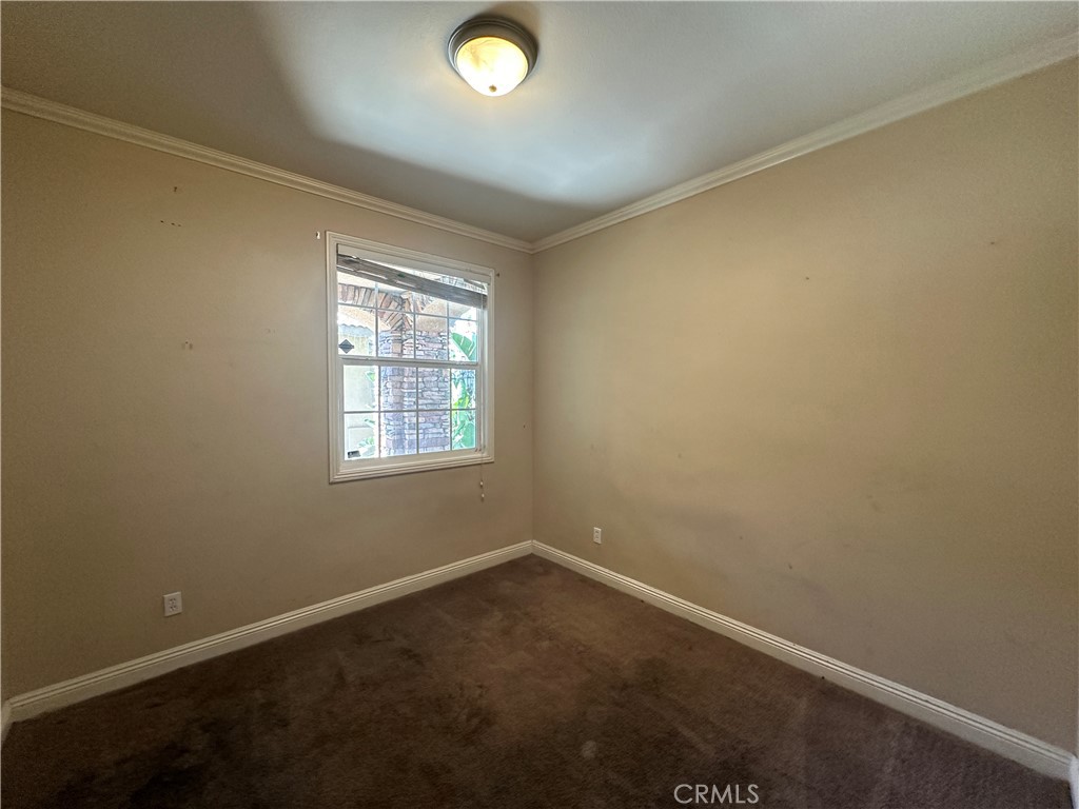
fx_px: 436
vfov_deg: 85.7
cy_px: 404
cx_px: 540
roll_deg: +0.0
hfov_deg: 102.1
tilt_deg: -0.8
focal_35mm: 14
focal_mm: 2.22
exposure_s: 1/60
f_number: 2.2
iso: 320
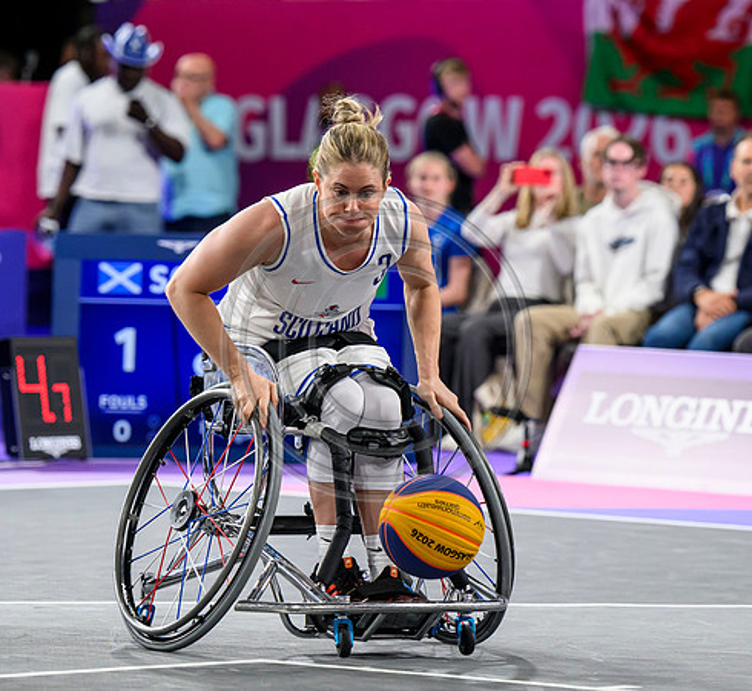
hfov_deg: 7.1
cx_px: 424
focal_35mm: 256
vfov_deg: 6.6
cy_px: 248
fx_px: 6031
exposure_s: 1/1600
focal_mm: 140
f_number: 3.2
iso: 2500
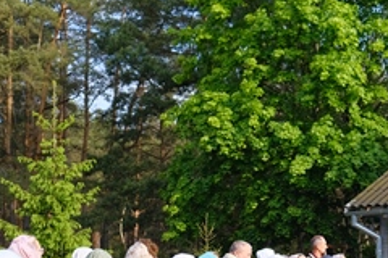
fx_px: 690
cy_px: 296
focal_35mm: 64
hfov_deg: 30.8
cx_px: 297
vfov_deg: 20.1
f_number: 3.2
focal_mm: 16
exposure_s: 1/1000
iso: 400
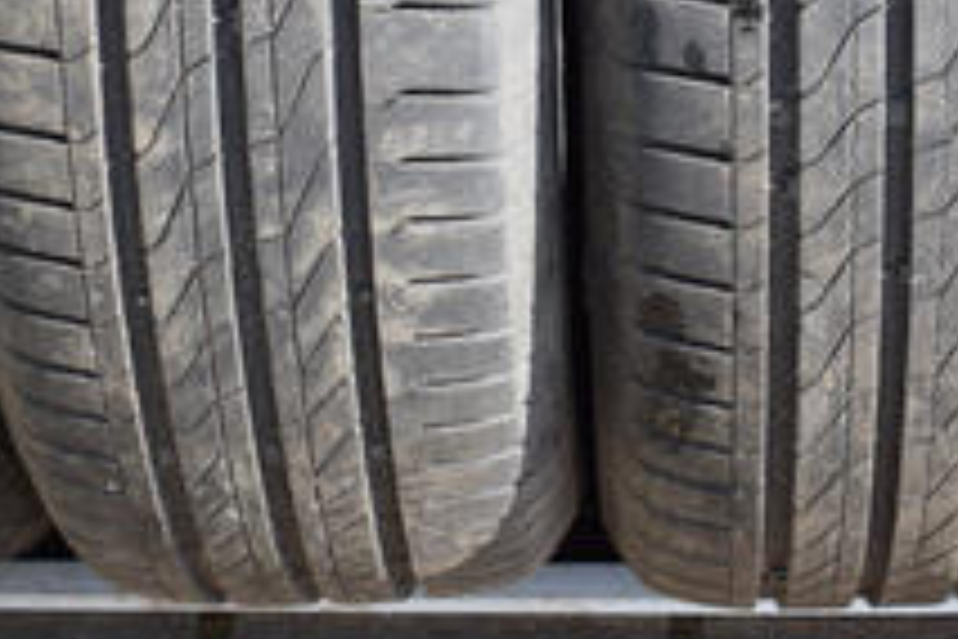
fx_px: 2927
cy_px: -259
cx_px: 625
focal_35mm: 110
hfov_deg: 18.5
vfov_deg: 12.0
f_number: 8
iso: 250
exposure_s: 1/250
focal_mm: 26
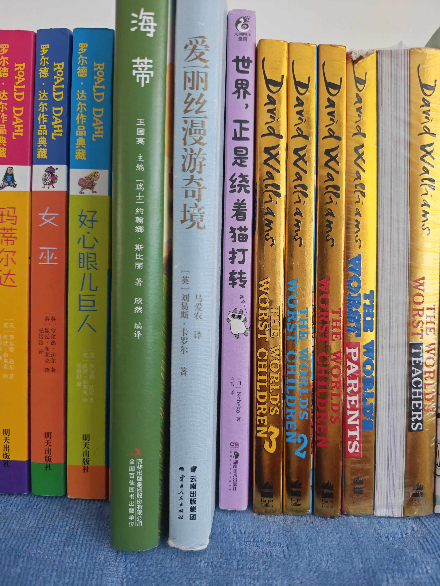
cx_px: 220
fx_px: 407
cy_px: 293
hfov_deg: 56.8
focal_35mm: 24
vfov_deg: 71.6
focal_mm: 6.12
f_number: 1.9
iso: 1000
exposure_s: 1/50
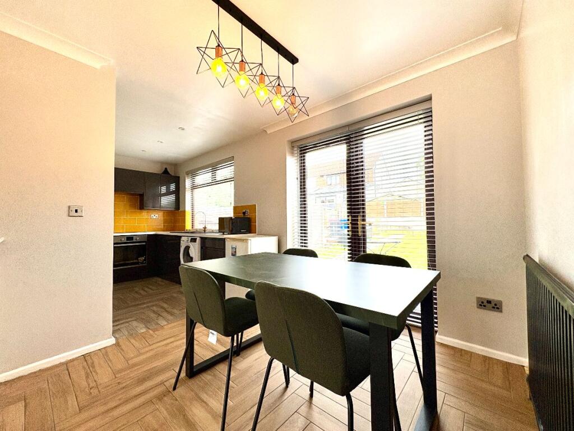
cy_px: 216
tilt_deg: +2.0
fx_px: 232
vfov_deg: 85.7
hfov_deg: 102.1
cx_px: 287
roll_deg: +0.6
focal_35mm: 14
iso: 64
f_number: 2.2
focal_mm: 2.22
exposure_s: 1/168
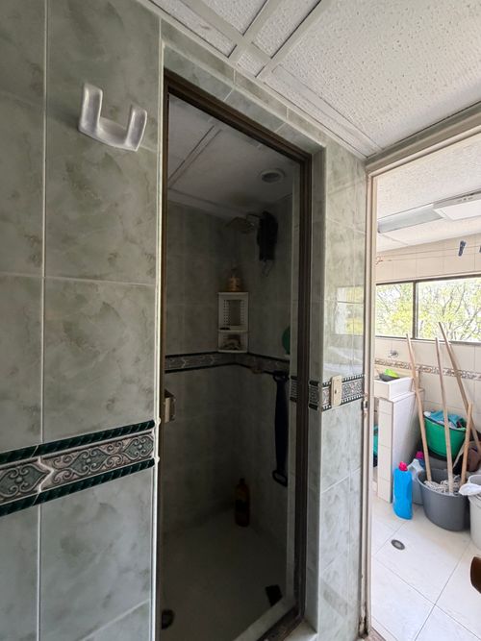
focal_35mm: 14
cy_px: 320
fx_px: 259
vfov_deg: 102.1
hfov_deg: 85.7
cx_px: 240
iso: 320
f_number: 2.2
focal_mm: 2.22
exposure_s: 1/93
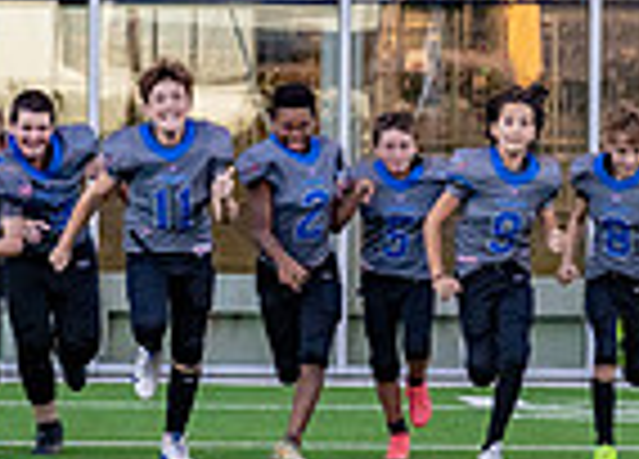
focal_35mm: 220
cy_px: 360
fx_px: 4000
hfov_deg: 9.1
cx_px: 126
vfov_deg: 6.6
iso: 2500
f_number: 3.2
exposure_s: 1/1250
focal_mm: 50
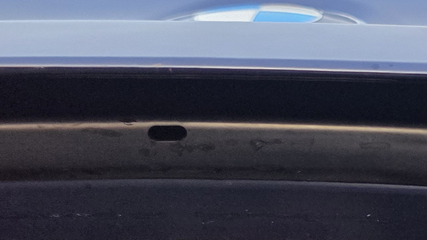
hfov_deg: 23.3
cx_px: 466
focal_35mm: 86
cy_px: 286
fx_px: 974
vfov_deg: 13.7
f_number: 1.7
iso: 320
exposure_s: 1/120
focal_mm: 6.3
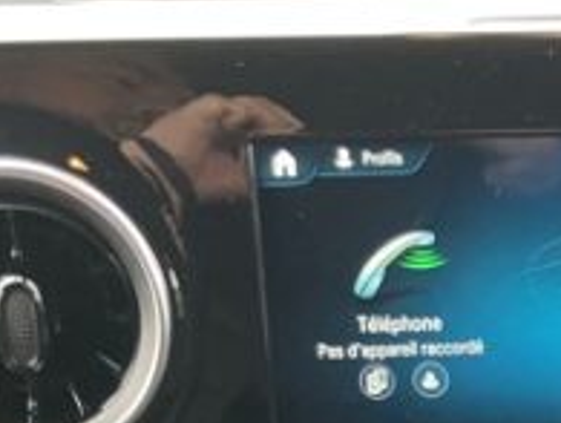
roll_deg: -3.3
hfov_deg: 17.2
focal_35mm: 110
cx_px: 636
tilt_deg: -39.1
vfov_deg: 12.1
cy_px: 820
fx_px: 1786
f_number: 1.8
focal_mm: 3.99
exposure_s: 1/57
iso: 125
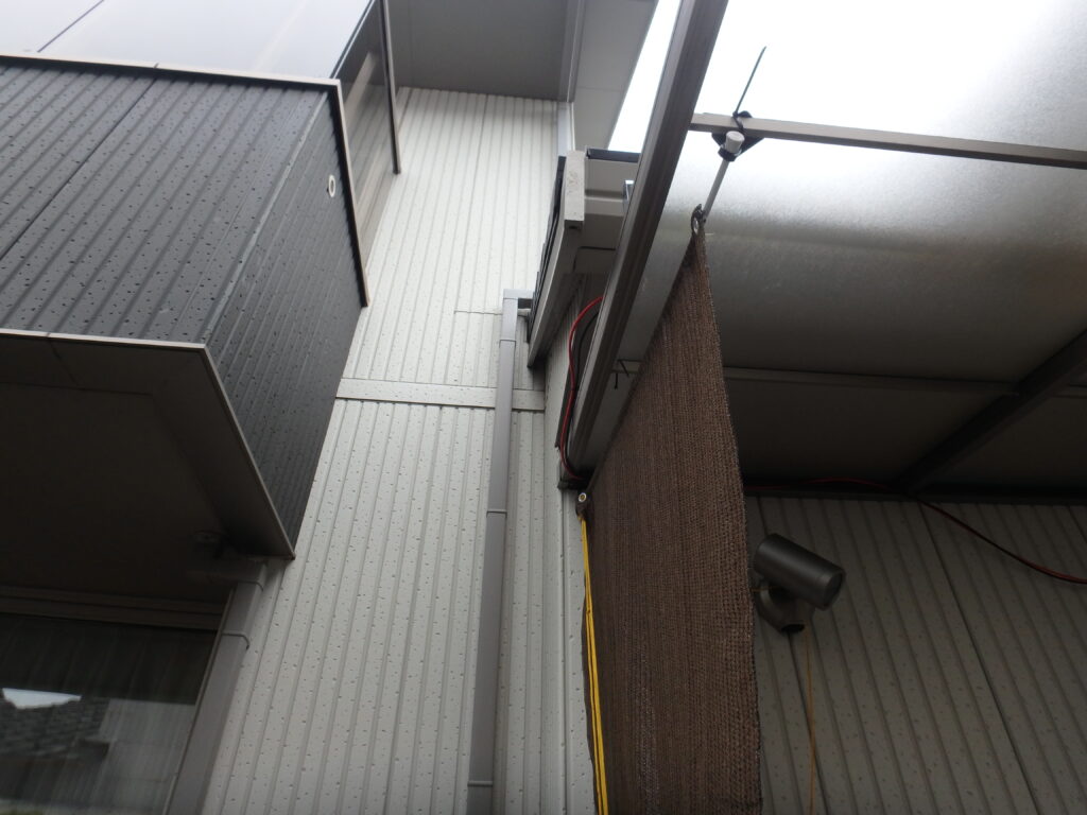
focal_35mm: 21
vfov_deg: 63.4
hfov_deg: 79.0
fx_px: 659
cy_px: 408
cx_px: 544
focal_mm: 3.7
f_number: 3.5
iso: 125
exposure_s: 1/200
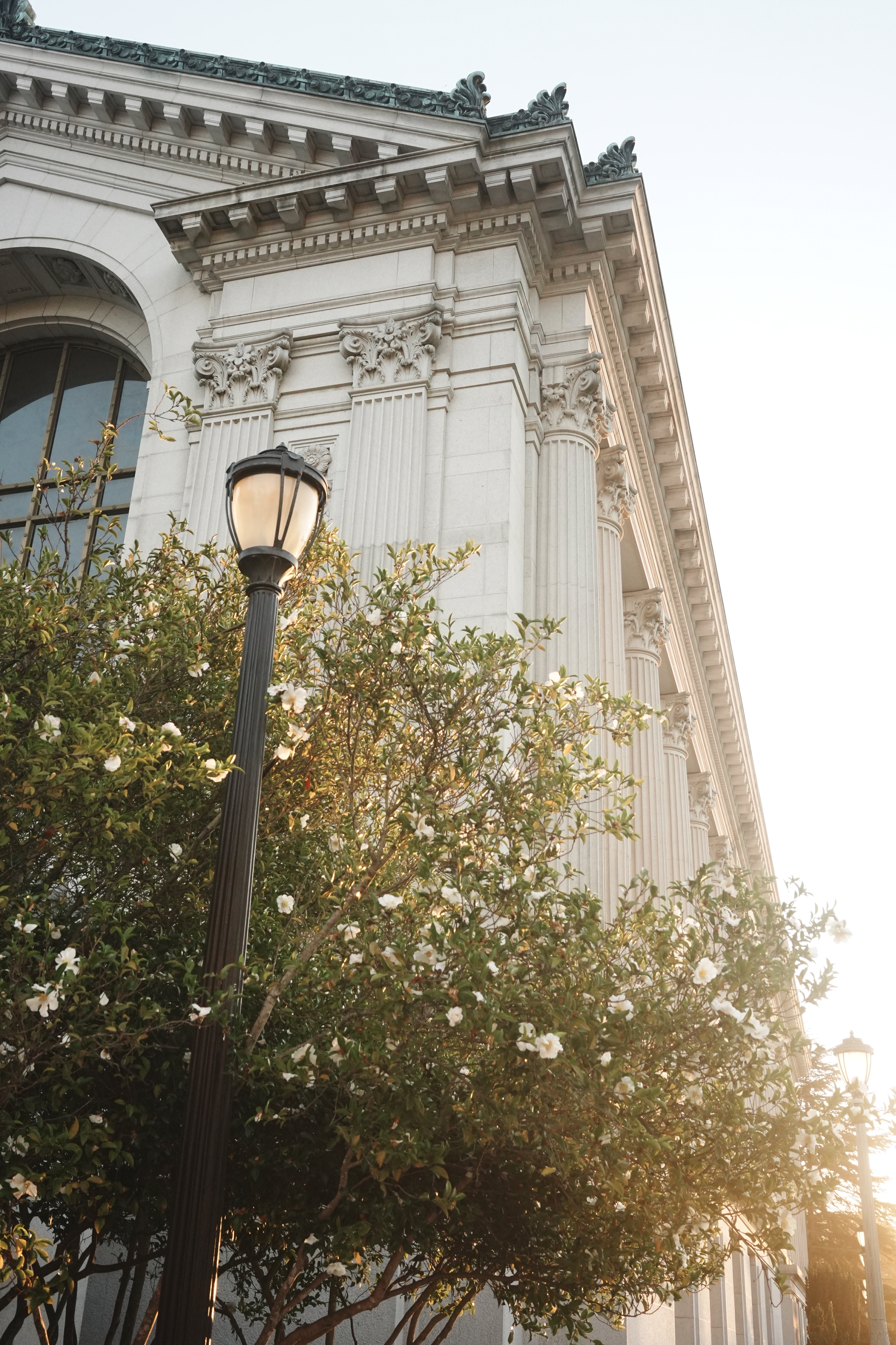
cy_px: 672
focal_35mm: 35
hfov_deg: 37.9
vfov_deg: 54.4
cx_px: 448
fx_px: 1307
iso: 1600
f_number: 8
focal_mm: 35
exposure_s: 1/200
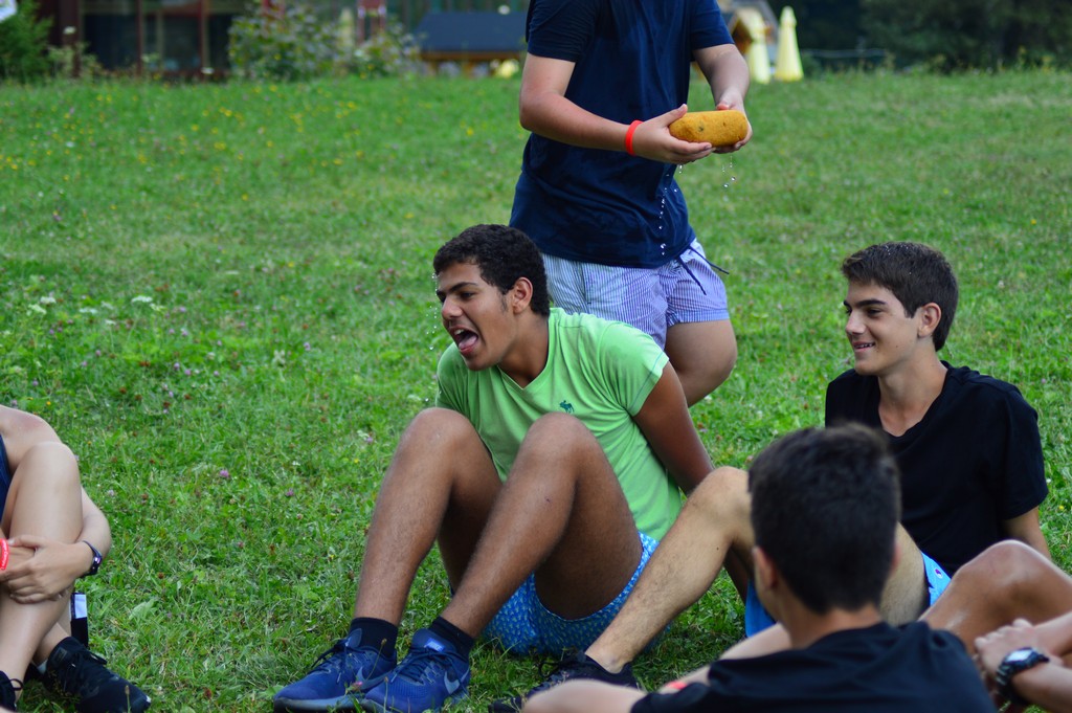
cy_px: 356
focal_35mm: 123
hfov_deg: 16.7
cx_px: 536
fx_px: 3660
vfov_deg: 11.1
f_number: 4
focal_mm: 82
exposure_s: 1/500
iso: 200
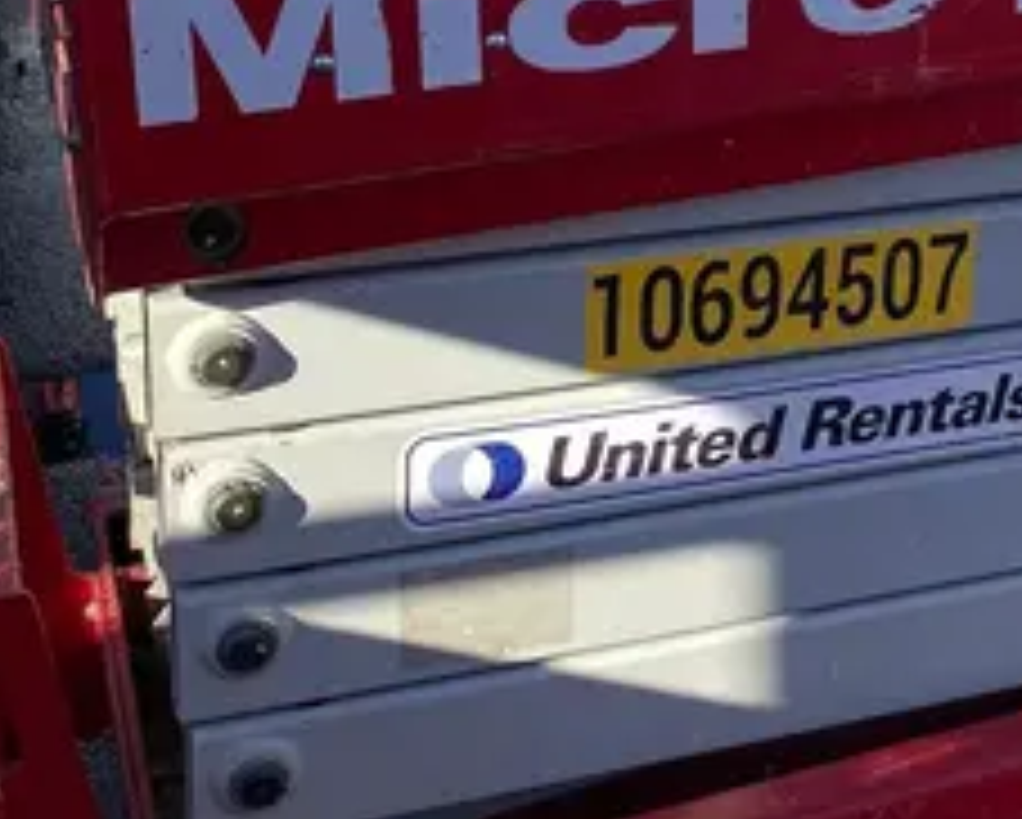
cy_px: -119
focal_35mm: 82
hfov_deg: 21.8
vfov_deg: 18.0
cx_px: 1175
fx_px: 2482
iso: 32
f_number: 1.8
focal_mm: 4.25
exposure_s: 1/1961
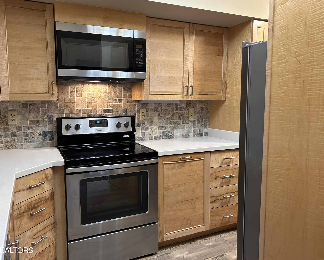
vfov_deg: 51.5
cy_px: 128
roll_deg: +0.2
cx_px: 155
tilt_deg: -6.1
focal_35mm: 28
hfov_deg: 62.2
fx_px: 268
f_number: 1.5
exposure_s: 1/60
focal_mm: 5.7
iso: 250
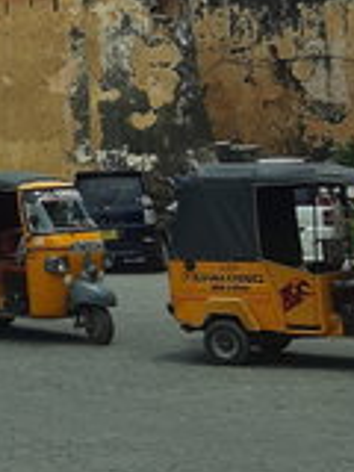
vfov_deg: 21.1
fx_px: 1227
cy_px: 19
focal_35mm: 90
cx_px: -103
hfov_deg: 15.6
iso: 40
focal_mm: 3.93
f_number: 1.7
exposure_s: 1/991
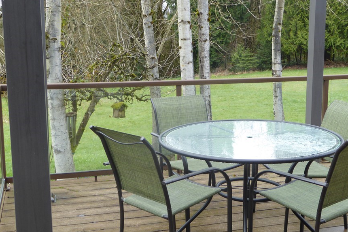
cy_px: 111
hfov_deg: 38.1
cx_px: 199
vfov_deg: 26.0
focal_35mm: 52
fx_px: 503
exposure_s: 1/80
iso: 100
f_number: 3.8
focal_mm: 7.2
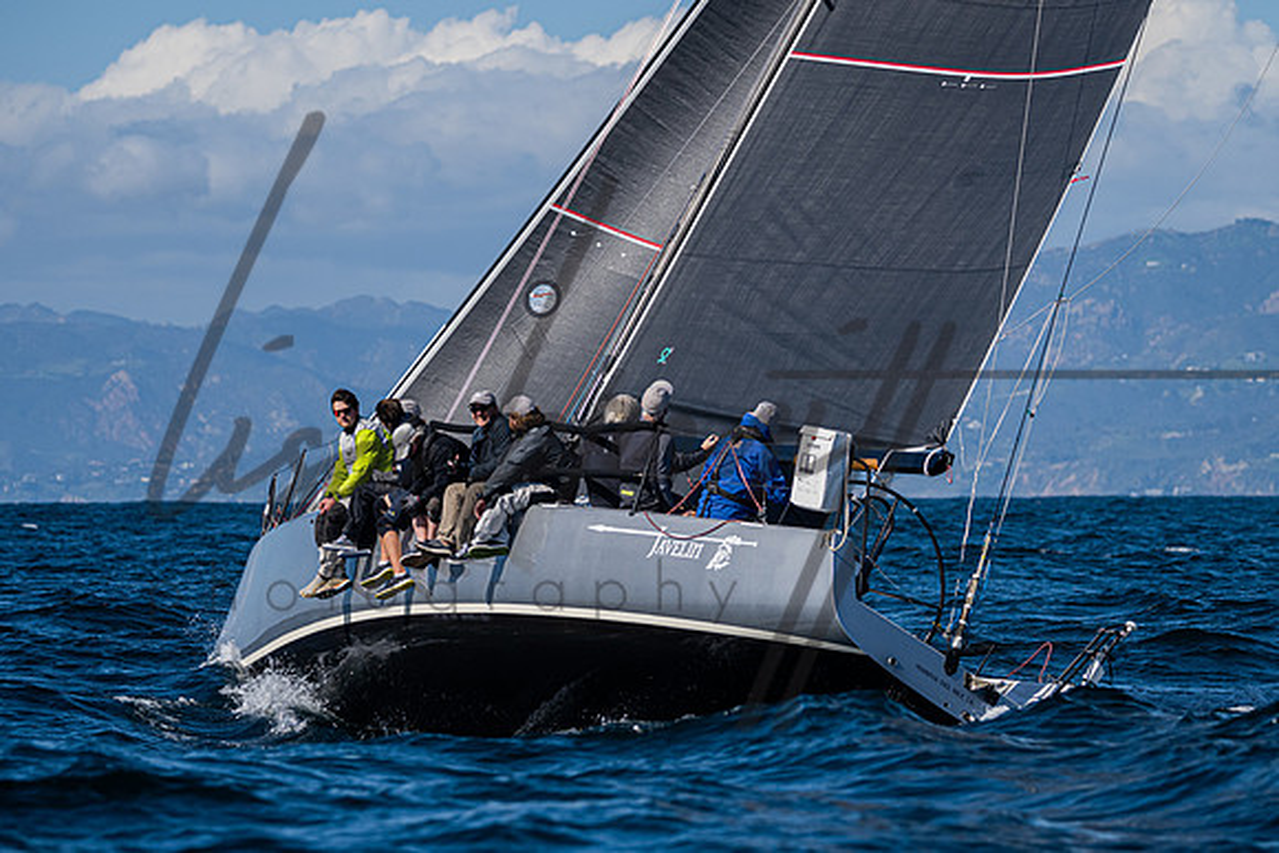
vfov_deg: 6.0
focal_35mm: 229
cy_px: 490
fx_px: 8127
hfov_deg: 9.0
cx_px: 674
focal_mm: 170
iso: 400
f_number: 4.8
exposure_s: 1/5000
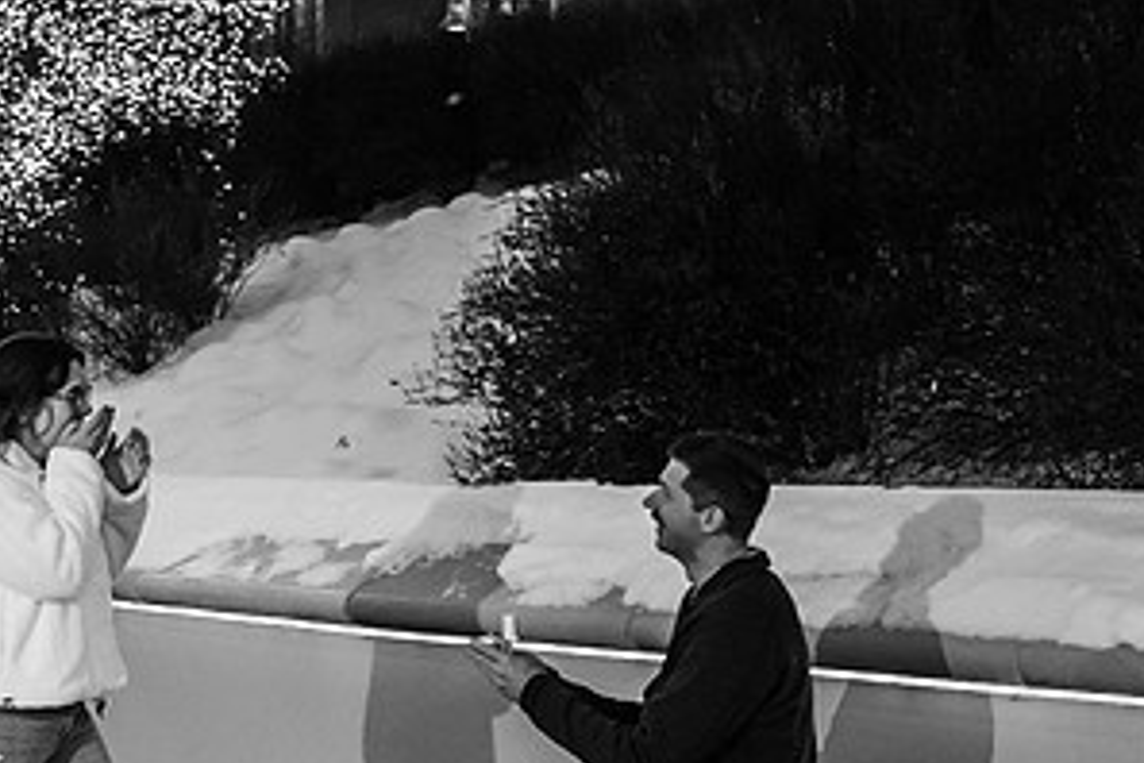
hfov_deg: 21.9
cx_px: 110
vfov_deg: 15.0
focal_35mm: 91
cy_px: 224
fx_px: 2892
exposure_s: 1/200
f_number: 4.5
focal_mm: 28.5
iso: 1000
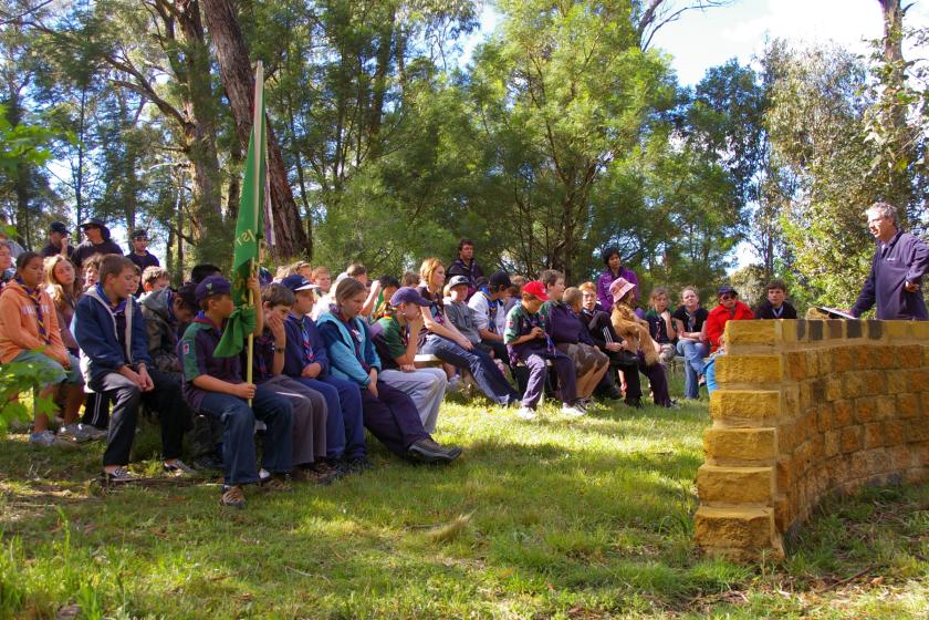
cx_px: 464
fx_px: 1084
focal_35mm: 42
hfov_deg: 46.4
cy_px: 310
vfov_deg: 31.9
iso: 200
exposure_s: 1/125
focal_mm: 28
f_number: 6.7
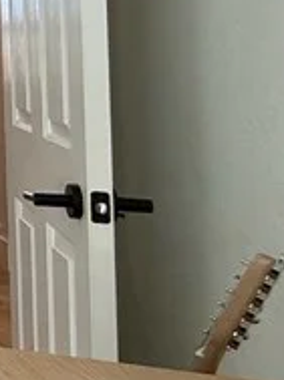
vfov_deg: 24.9
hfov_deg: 9.8
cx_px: -693
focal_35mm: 76
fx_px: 834
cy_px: 36
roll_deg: +0.1
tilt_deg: +1.2
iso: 100
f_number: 2.2
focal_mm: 2.22
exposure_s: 1/120
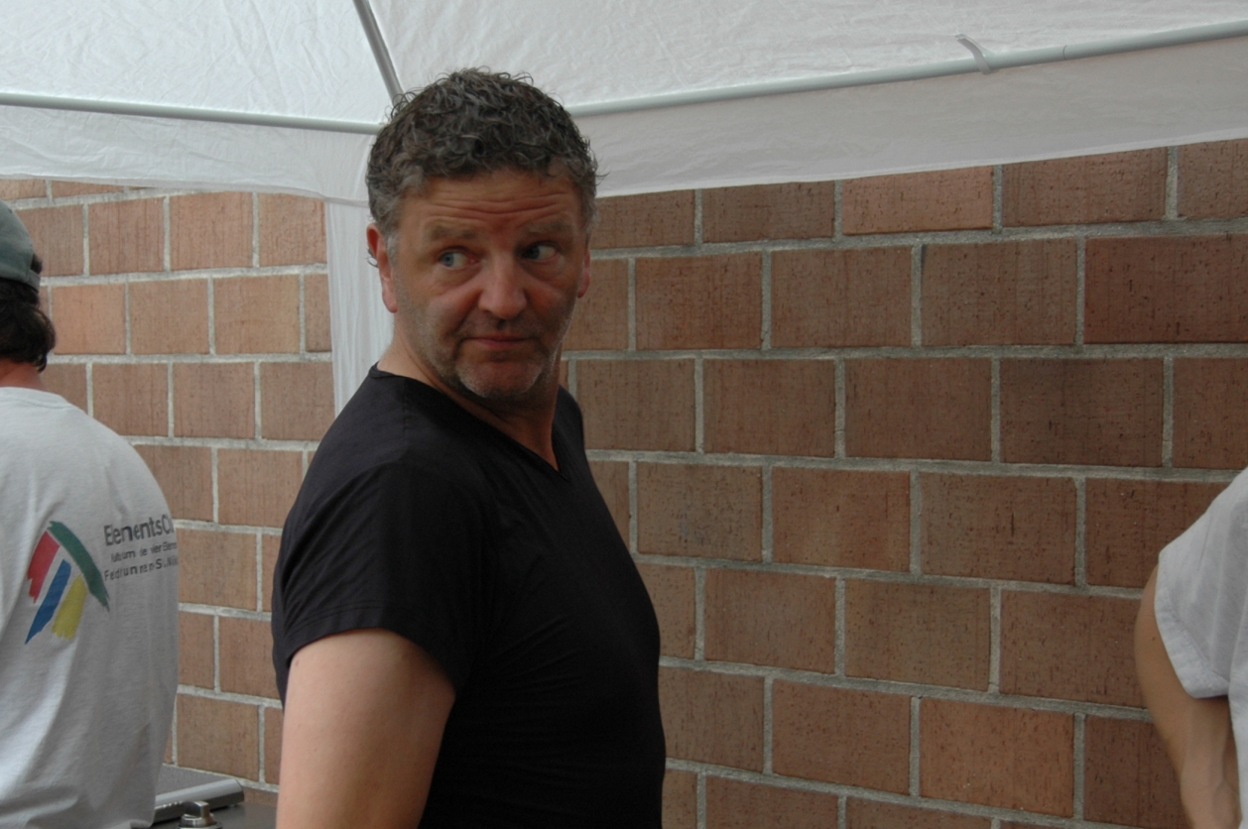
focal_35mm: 73
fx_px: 2528
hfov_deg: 27.7
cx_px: 484
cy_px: 506
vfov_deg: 18.6
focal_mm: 34
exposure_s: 1/30
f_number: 4.5
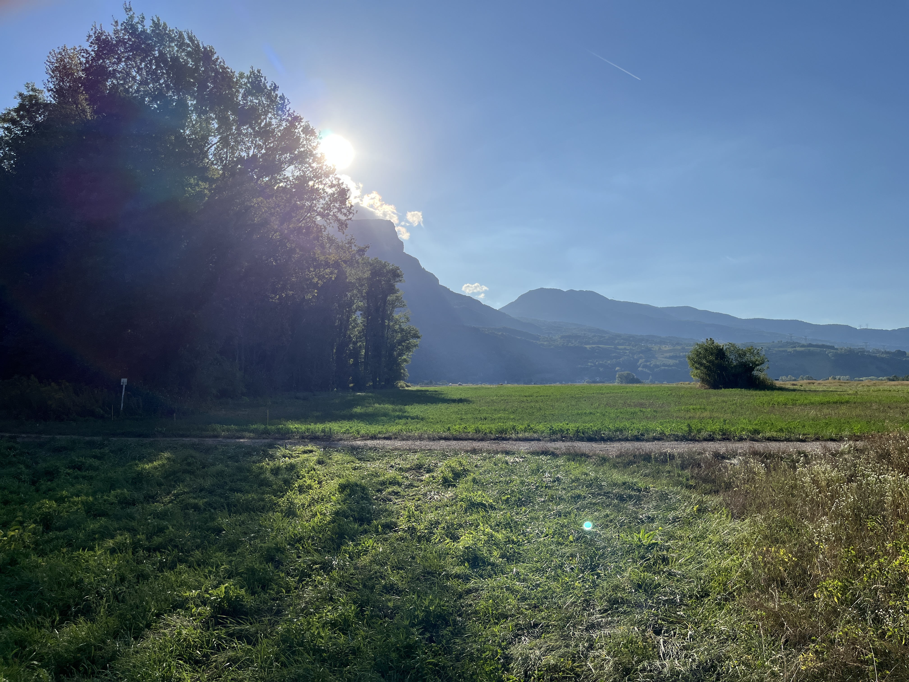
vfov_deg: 53.1
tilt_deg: +5.2
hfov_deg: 67.3
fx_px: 683
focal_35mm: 26
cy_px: 341
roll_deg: +0.9
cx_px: 454
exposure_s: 1/6897
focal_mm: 5.1
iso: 50
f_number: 1.6
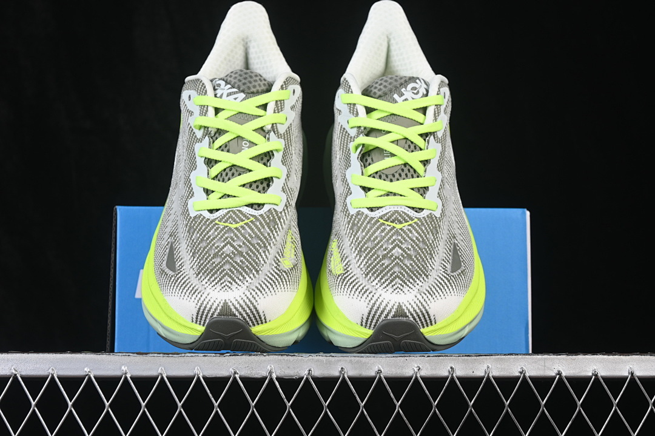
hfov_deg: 27.0
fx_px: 1364
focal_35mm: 75
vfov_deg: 18.2
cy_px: 218
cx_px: 328
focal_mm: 50
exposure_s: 1/80
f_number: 7.1
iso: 160
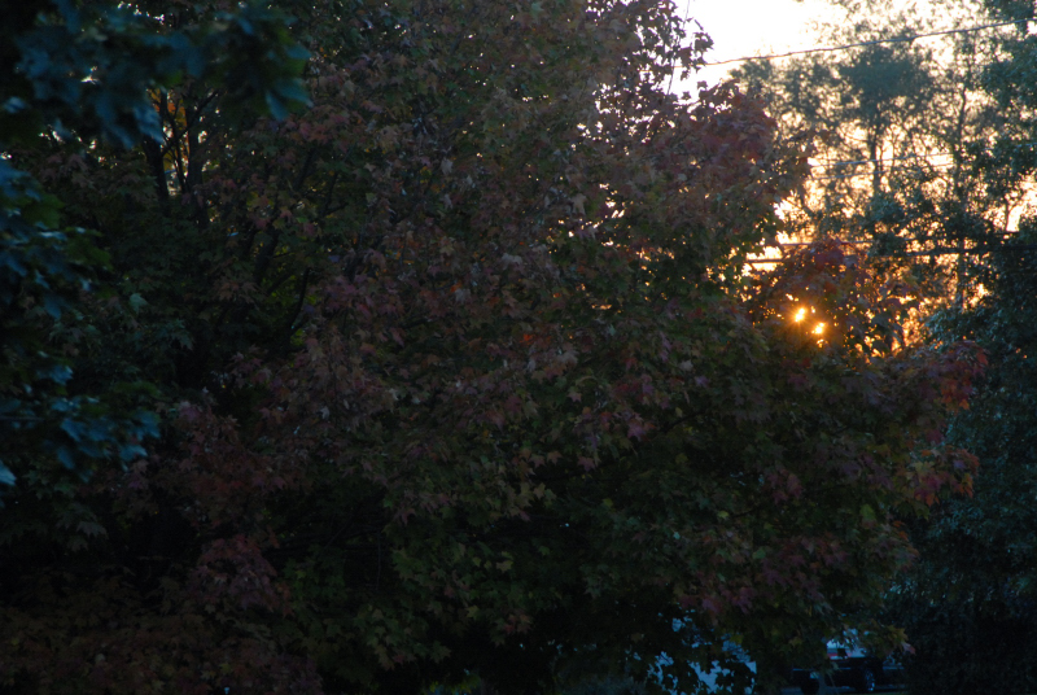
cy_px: 348
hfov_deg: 11.4
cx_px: 518
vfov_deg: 7.7
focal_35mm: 180
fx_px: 5193
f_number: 6.3
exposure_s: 1/160
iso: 800
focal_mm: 120
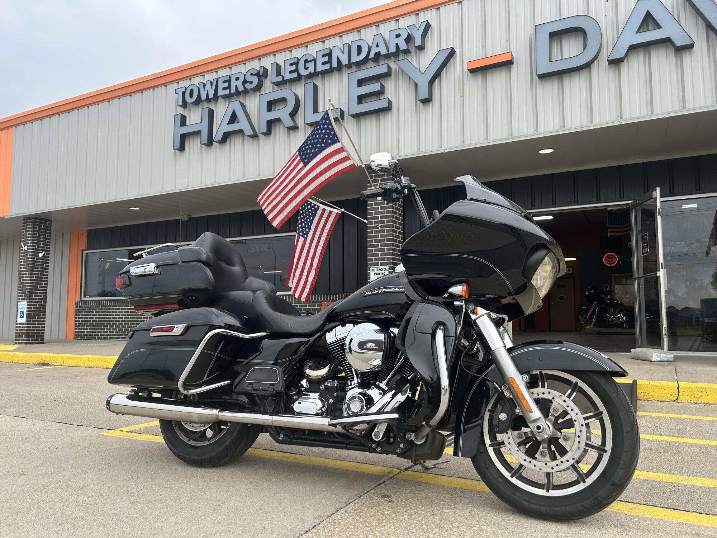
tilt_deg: +4.3
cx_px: 358
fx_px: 539
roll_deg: -0.1
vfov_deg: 53.1
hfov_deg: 67.3
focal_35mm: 26
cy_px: 269
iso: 50
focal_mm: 5.7
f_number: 1.5
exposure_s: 1/337
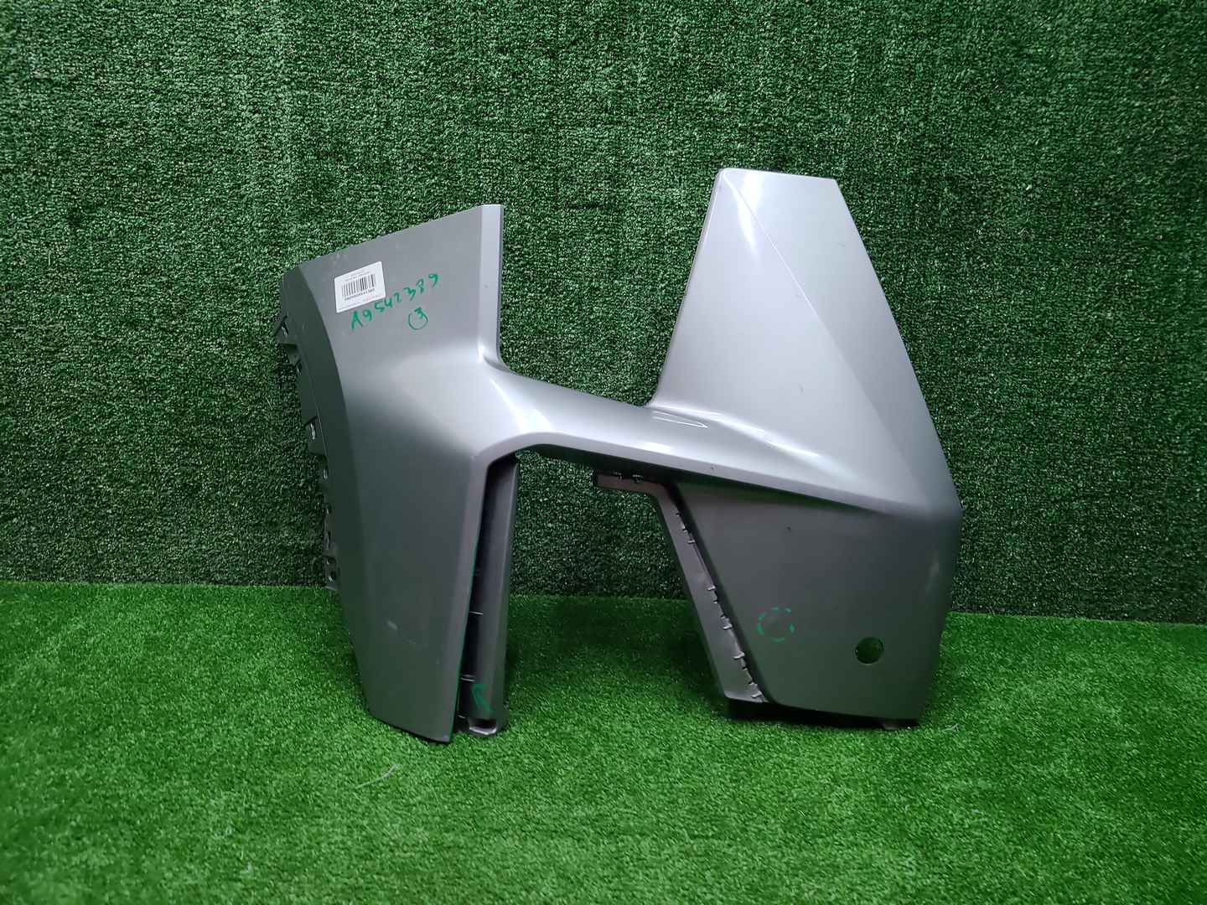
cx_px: 604
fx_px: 907
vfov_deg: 53.1
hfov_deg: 67.3
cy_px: 452
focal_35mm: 26
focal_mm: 5.4
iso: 58
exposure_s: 1/50
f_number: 1.8
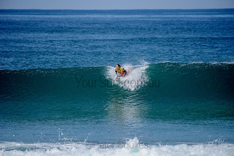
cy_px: 78
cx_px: 117
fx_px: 3251
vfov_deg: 2.8
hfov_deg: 4.1
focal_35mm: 500
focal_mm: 500
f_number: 6.3
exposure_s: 1/2500
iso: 250
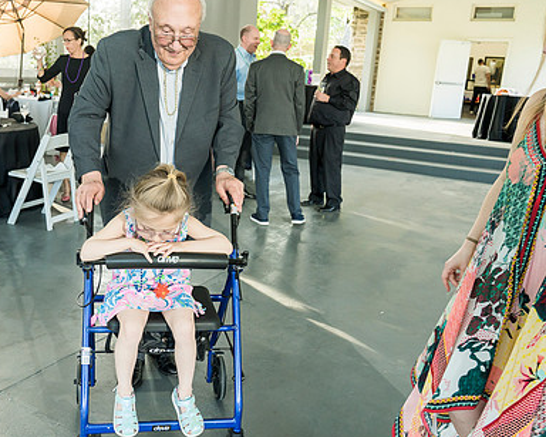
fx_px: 549
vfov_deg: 43.3
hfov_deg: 52.4
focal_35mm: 34
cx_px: 209
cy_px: 209
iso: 1250
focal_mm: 24
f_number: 4.5
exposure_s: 1/200
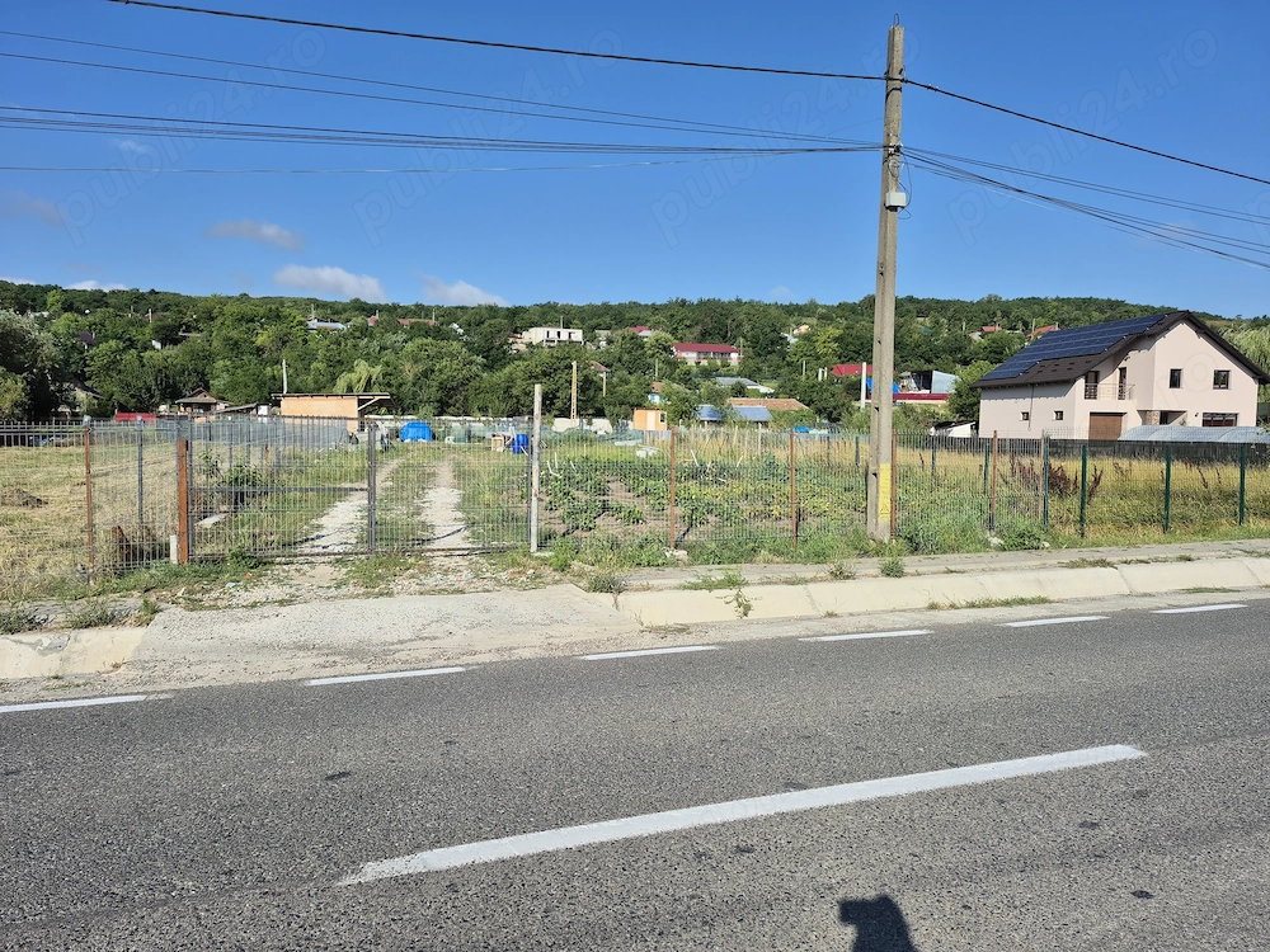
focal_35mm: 23
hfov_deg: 73.9
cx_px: 635
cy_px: 476
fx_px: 844
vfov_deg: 58.9
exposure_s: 1/1872
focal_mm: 5.4
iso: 25
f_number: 1.8
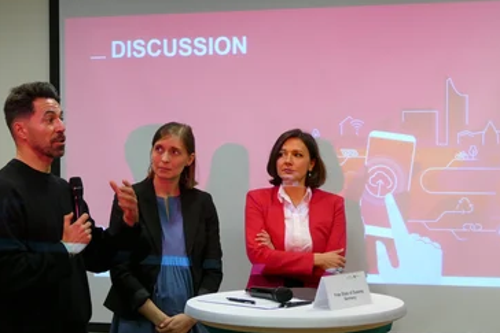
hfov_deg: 27.3
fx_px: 1028
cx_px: 216
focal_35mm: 74
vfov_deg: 18.4
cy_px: 193
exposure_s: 1/80
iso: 500
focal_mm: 21.01
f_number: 3.5
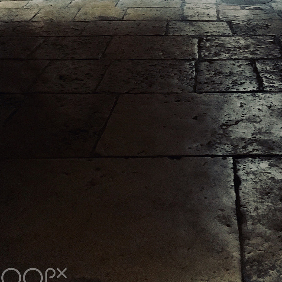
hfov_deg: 26.9
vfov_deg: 25.7
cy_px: -12
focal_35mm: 63
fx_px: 581
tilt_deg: -10.4
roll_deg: -0.1
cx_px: 219
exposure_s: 1/17
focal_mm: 4.15
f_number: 2.2
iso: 200
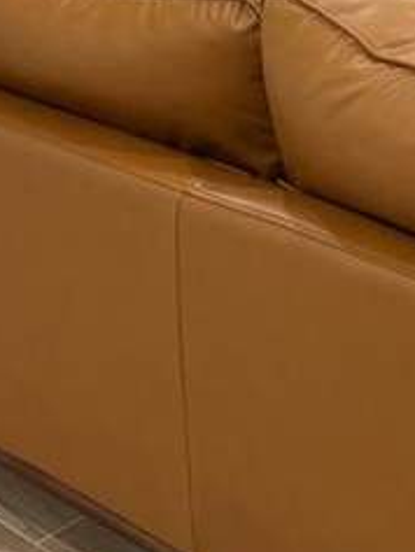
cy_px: -186
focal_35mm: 108
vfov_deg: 17.0
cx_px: 583
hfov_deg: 13.1
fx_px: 1725
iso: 125
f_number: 1.78
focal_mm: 6.76
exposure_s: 1/60
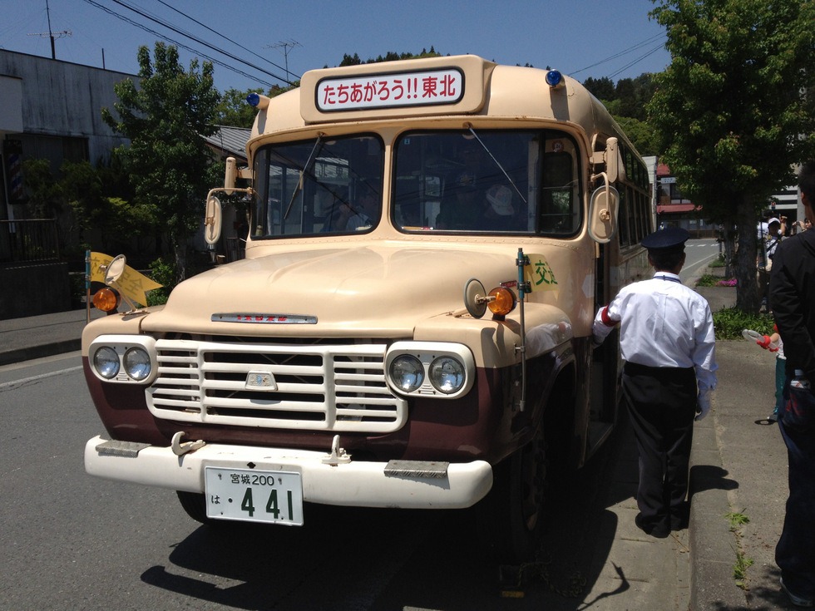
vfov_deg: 40.7
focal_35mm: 35
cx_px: 408
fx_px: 824
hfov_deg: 52.6
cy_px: 306
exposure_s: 1/3067
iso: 64
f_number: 2.4
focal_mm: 4.28
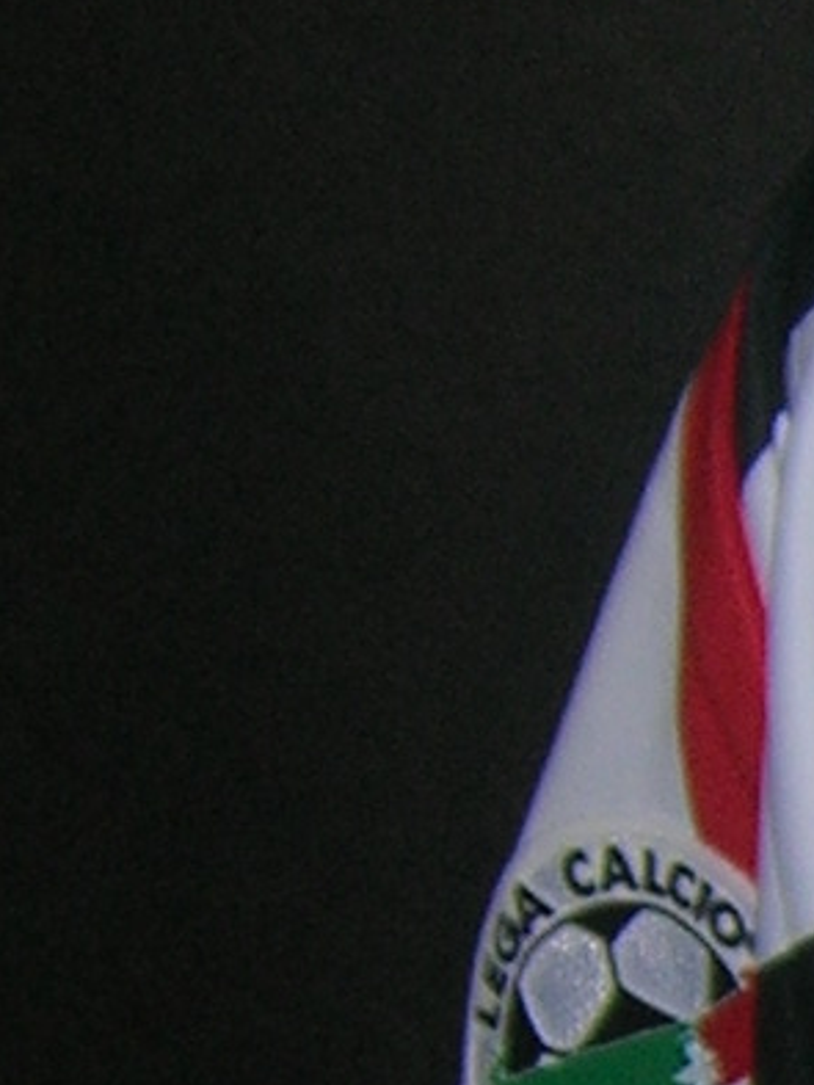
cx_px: 2608
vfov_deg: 8.6
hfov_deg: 6.0
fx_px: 7019
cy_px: 1684
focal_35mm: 224
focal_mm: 5.7
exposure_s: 1/60.1
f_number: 2.9
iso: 50
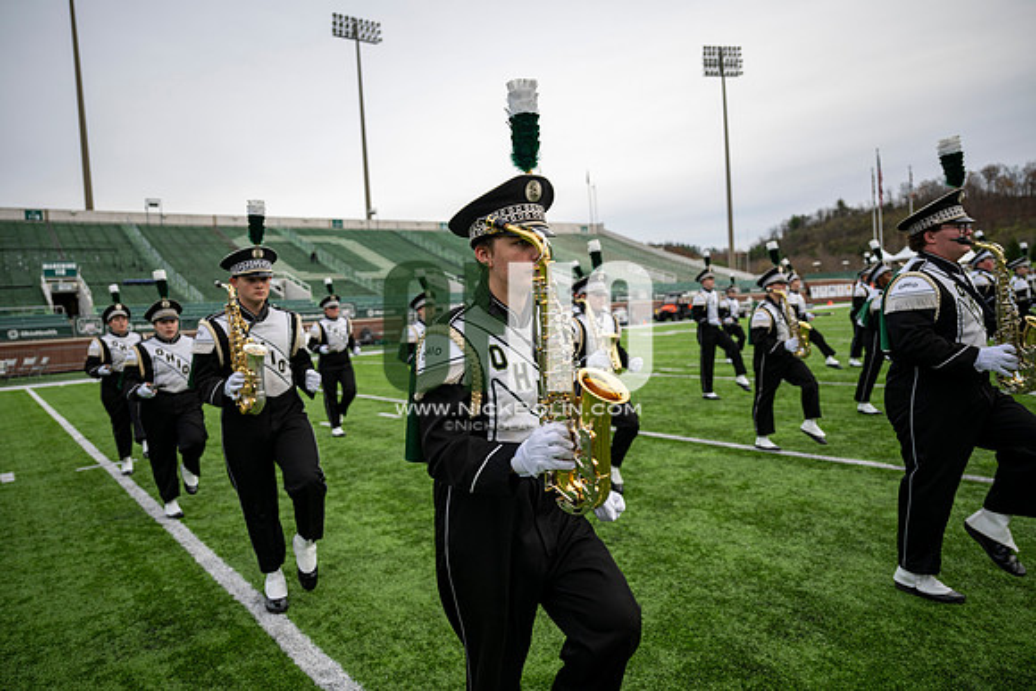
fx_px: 691
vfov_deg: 53.2
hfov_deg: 73.7
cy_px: 346
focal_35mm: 24
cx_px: 518
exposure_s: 1/500
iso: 200
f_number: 2.8
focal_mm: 24
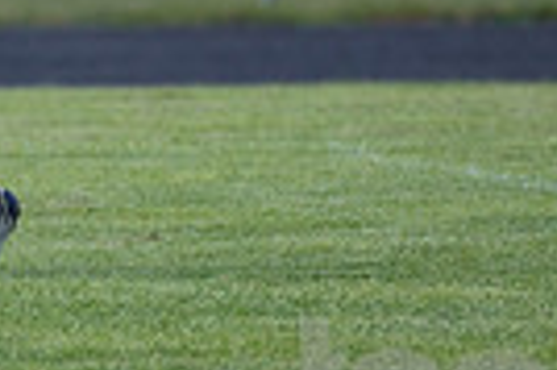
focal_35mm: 1988
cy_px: -118
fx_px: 30721
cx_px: -162
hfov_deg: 1.0
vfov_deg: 0.7
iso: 200
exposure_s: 1/1600
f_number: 5.6
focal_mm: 460
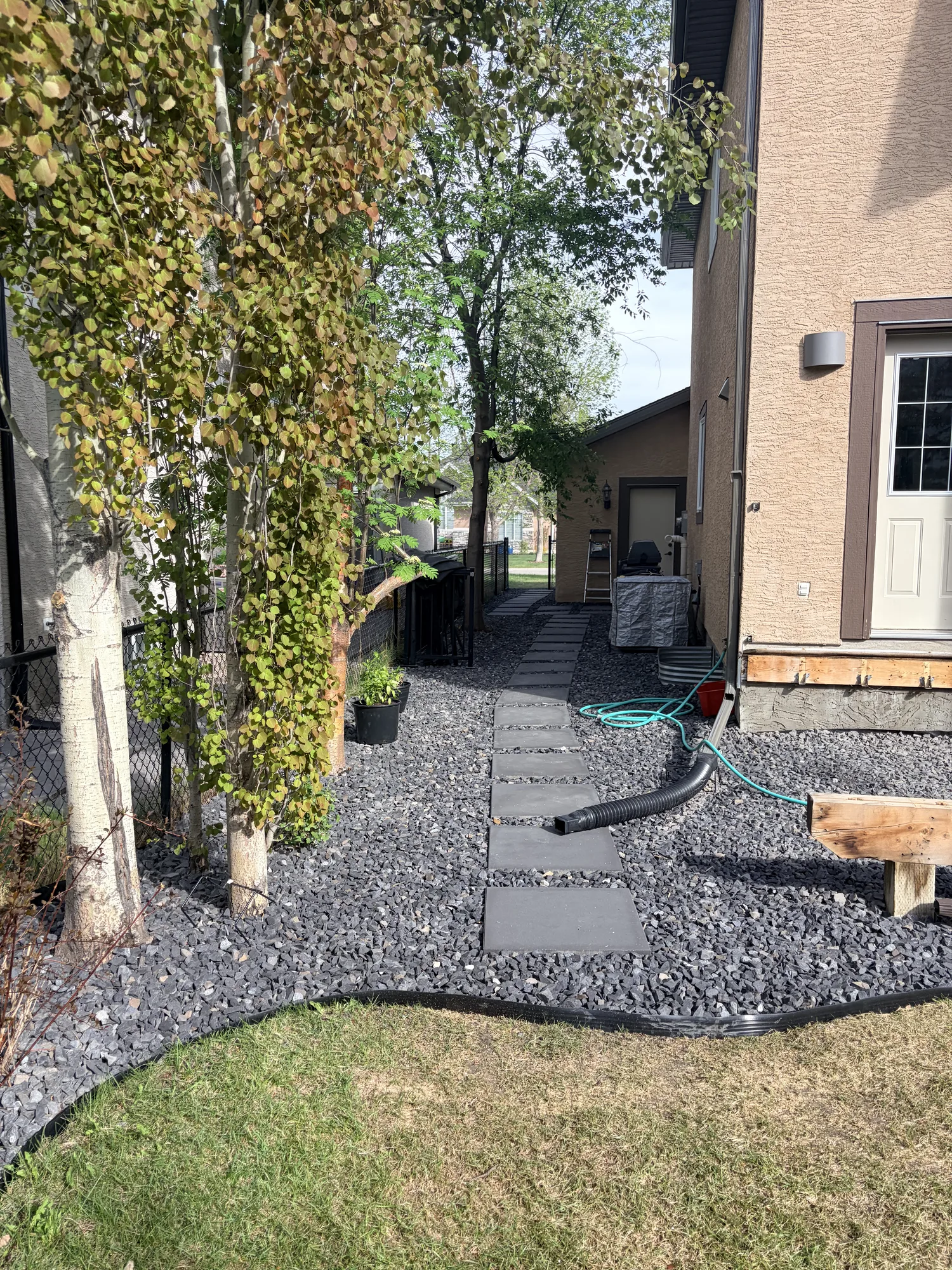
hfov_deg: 53.1
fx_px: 953
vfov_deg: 67.3
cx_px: 476
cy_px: 635
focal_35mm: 26
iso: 50
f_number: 1.6
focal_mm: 5.96
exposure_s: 1/920
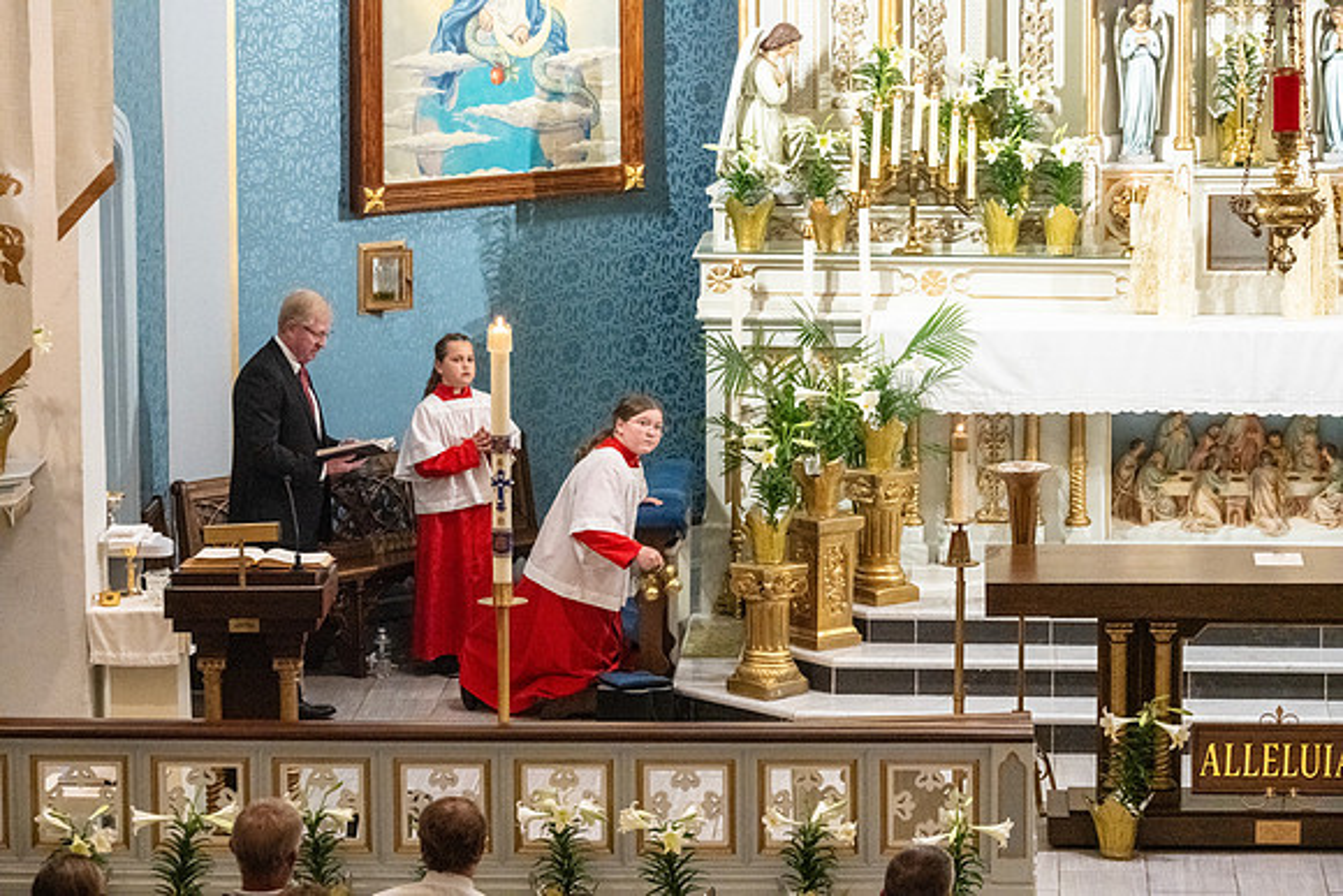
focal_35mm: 150
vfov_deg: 9.2
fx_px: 5597
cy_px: 448
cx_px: 672
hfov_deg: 13.7
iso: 5000
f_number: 11
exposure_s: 1/60
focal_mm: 150
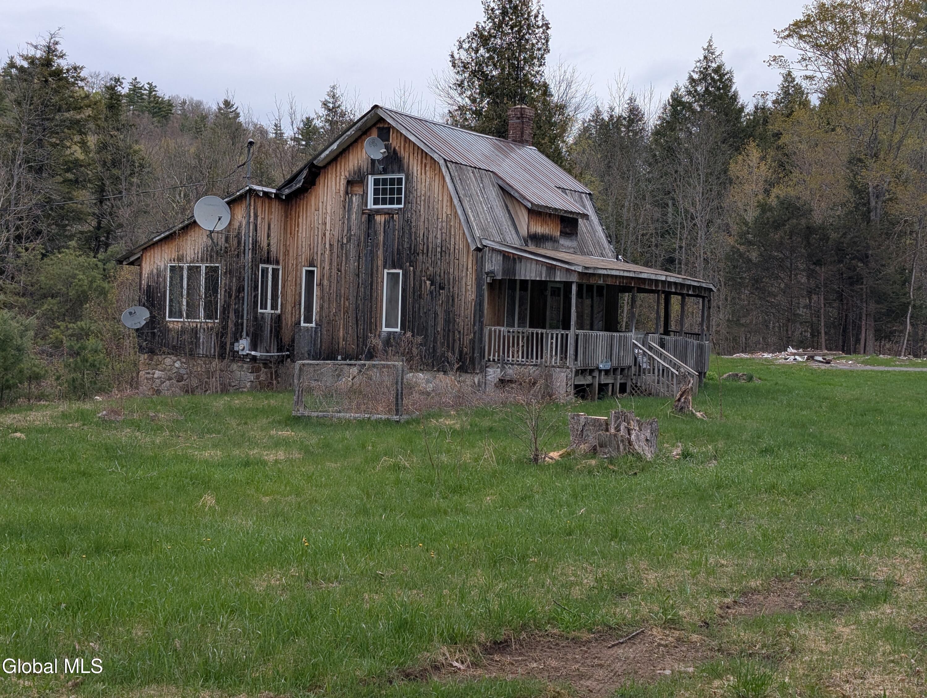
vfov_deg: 29.7
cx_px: 464
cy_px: 349
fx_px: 1314
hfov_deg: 38.9
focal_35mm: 49
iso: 23
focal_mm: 6.9
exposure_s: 1/356
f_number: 1.68
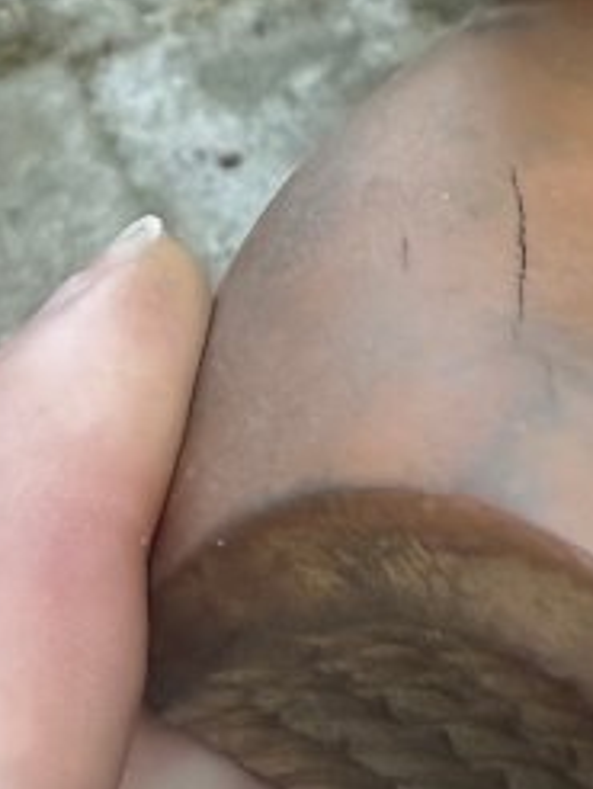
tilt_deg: -23.0
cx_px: 1148
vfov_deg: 15.9
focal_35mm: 117
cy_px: -250
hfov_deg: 11.5
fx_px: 2668
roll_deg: +3.1
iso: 200
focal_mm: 2.22
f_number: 2.2
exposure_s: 1/121
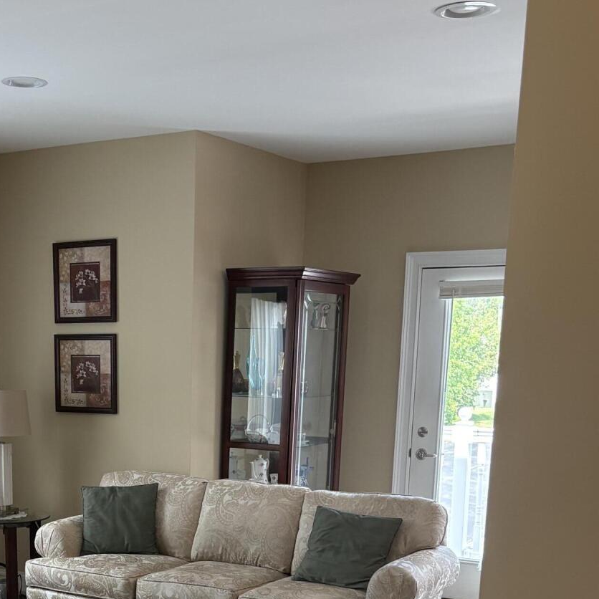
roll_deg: -0.7
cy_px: 590
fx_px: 1077
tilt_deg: -11.9
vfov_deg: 29.2
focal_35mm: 55
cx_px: 150
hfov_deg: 30.6
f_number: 1.6
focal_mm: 5.96
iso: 160
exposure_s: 1/120
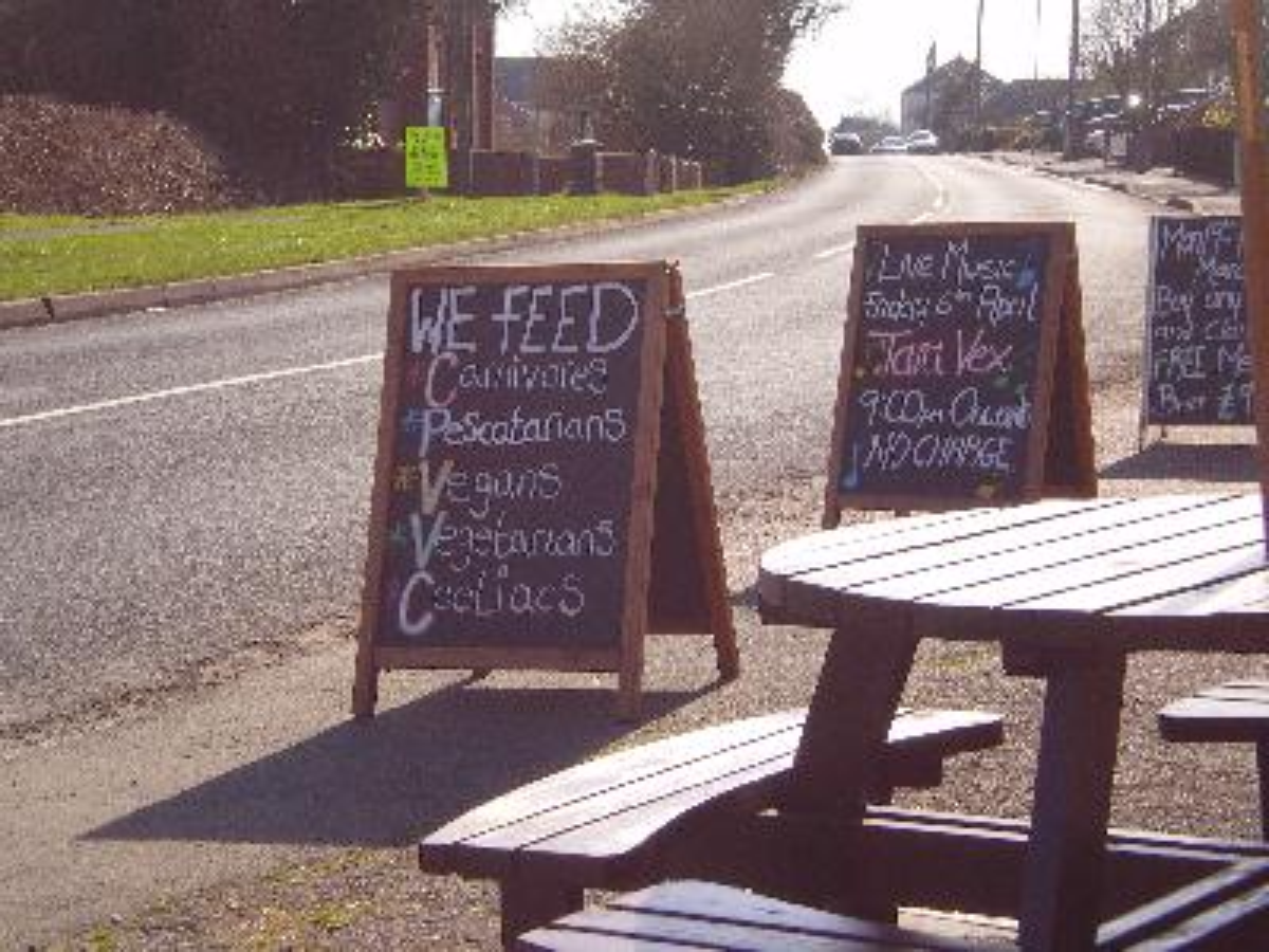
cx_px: 634
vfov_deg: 15.9
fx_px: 3409
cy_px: 476
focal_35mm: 93
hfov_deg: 21.1
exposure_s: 1/100
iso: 50
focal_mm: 16.3
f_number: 7.8
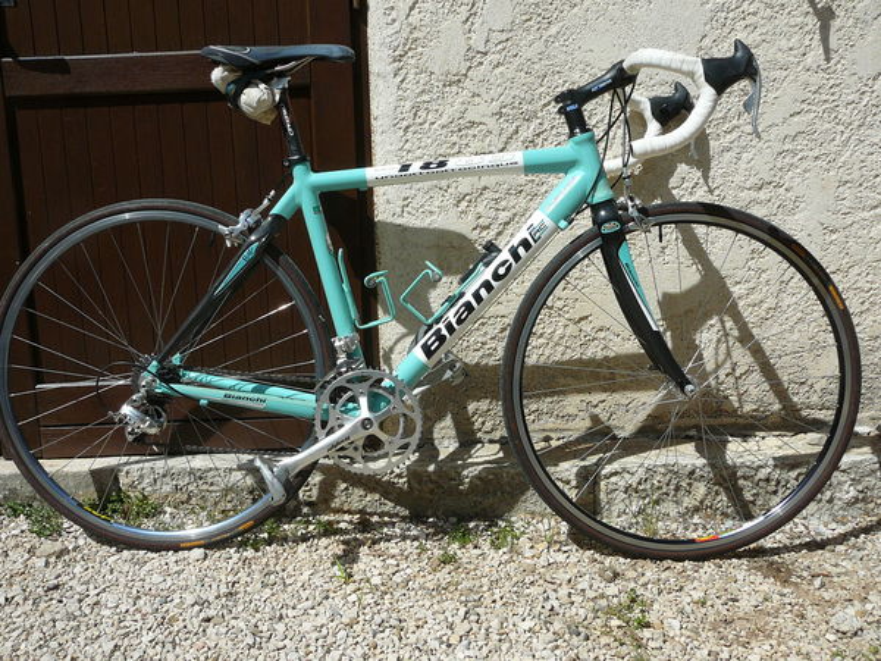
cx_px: 440
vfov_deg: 40.7
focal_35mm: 35
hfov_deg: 52.6
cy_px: 330
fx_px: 891
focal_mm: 5.2
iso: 80
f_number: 5
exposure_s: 1/640
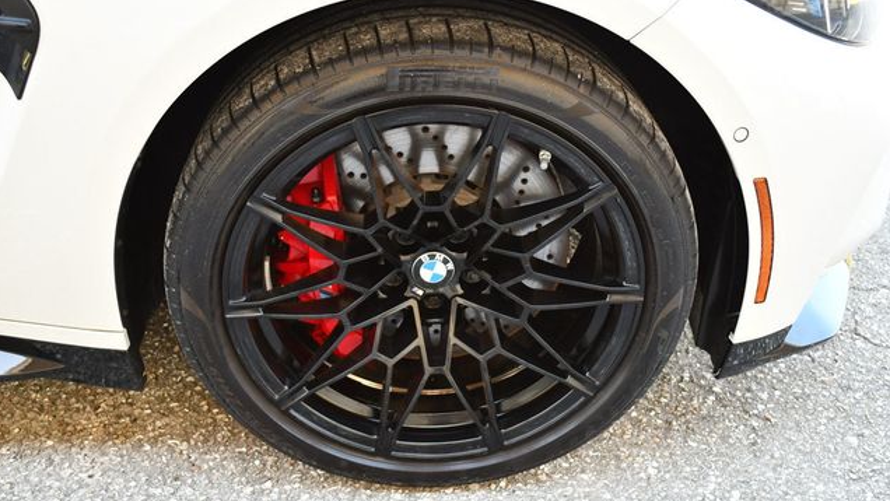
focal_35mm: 38
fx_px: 897
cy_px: 250
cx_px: 444
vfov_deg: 31.2
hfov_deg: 52.8
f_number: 3.5
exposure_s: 1/200
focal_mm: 18
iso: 800
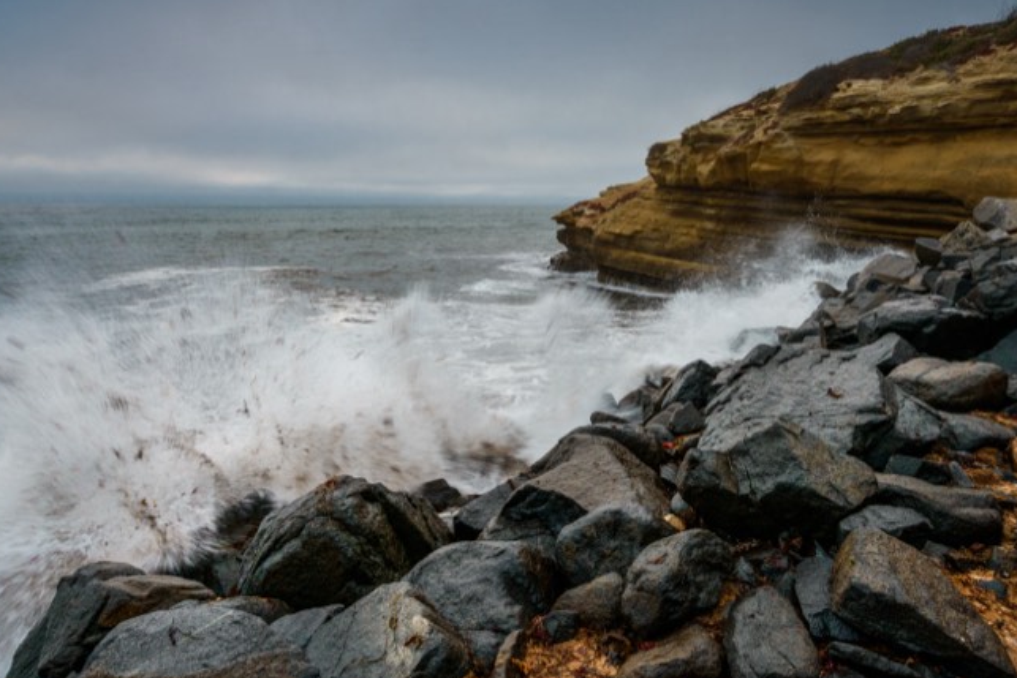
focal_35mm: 21
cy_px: 291
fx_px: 593
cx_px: 539
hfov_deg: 81.1
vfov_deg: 59.3
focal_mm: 15
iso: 640
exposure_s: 1/25
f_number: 20
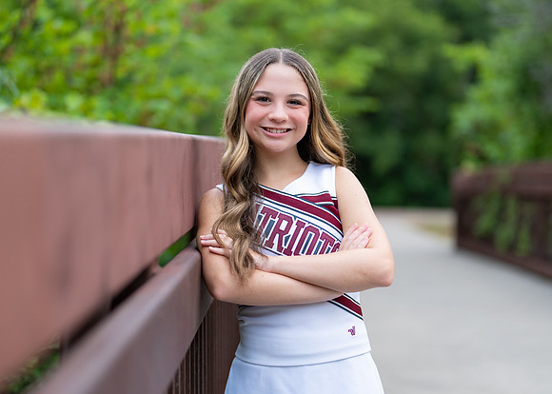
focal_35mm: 68
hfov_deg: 28.9
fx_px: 1071
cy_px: 194
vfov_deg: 20.9
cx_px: 286
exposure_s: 1/320
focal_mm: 50
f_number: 1.2
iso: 100
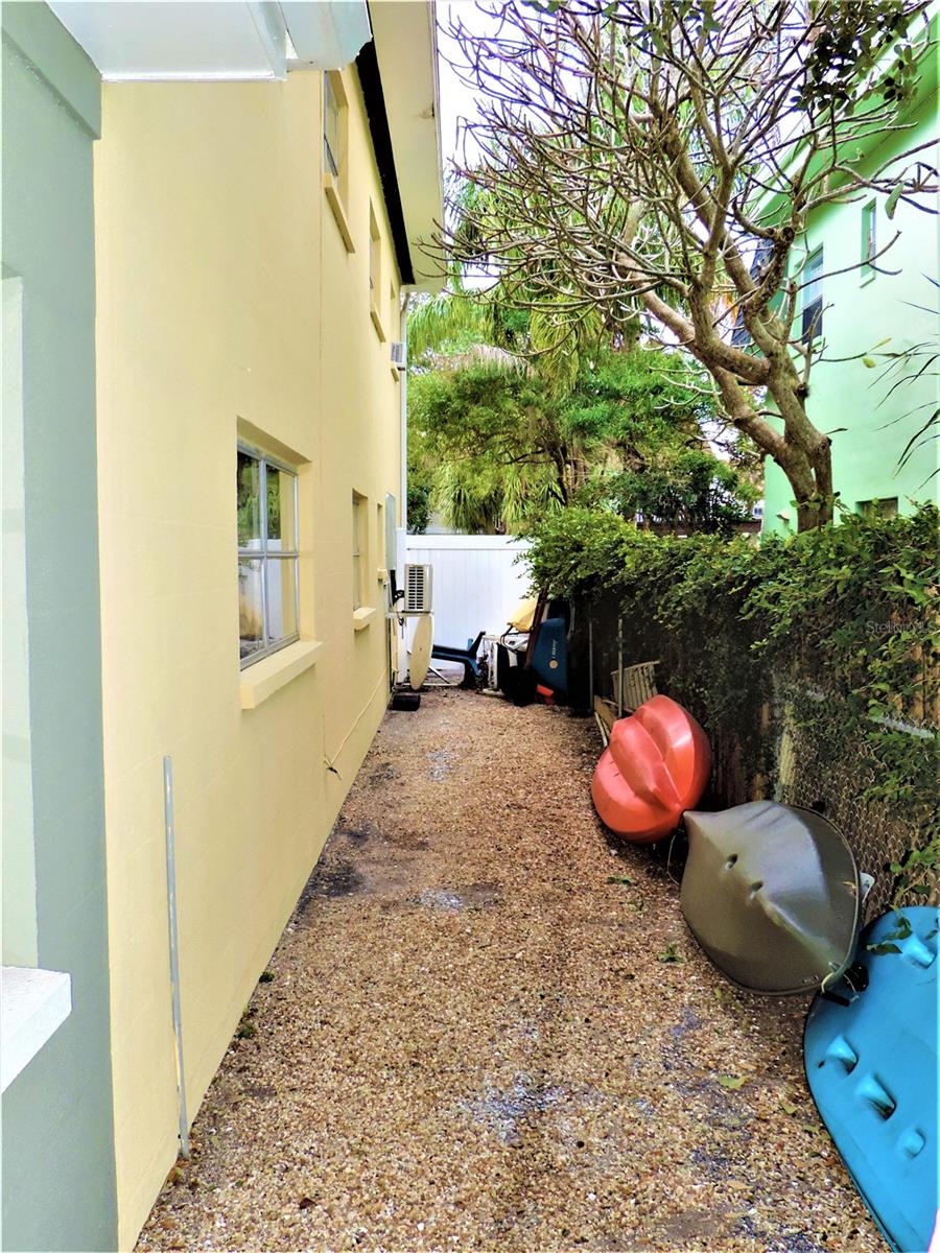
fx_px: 1448
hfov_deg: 36.0
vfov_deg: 46.8
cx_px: 470
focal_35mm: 40
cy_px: 626
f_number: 3.3
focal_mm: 7.1
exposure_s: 1/160
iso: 280
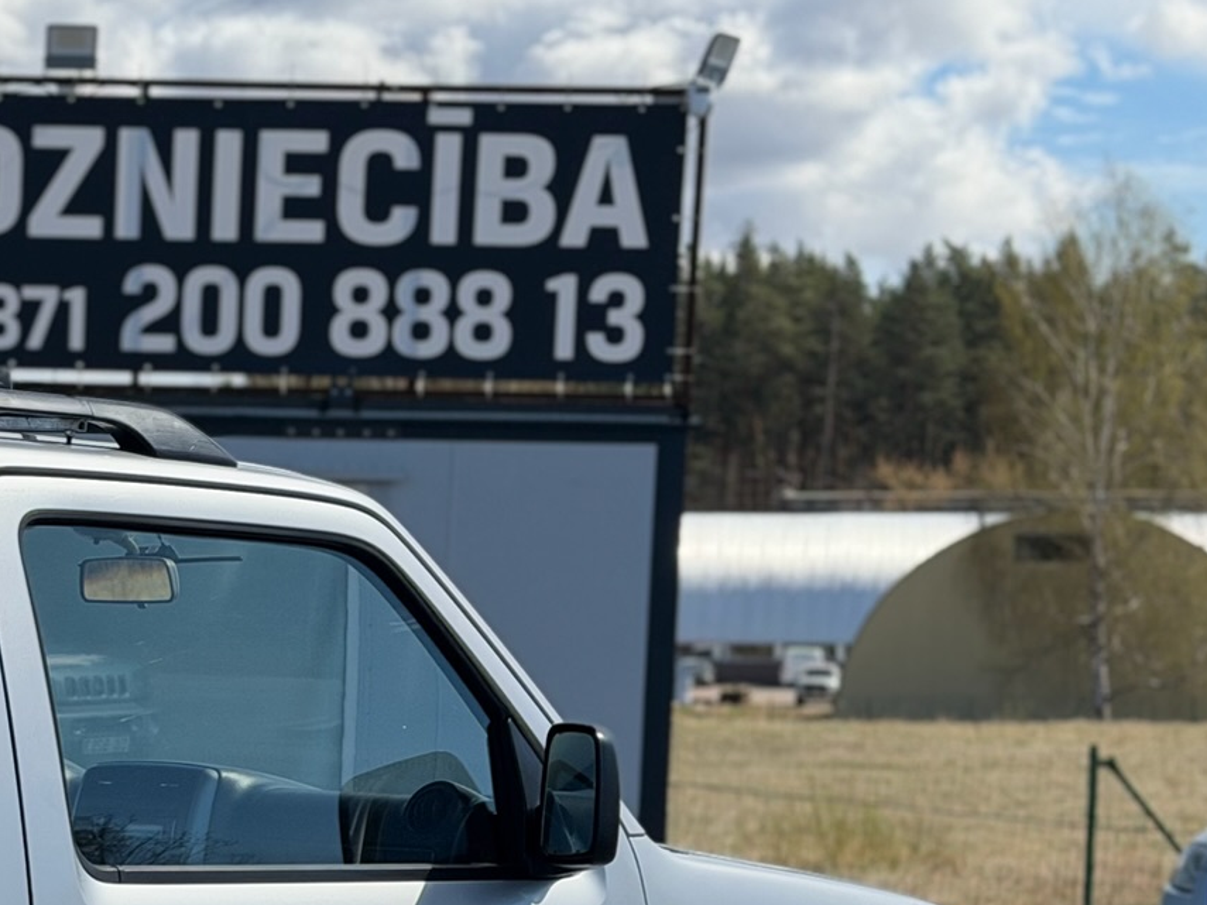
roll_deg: +0.0
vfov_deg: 12.7
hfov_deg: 16.5
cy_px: 985
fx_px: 4009
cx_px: -186
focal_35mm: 115
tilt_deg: -4.9
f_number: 1.78
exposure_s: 1/5208
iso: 80
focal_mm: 6.76
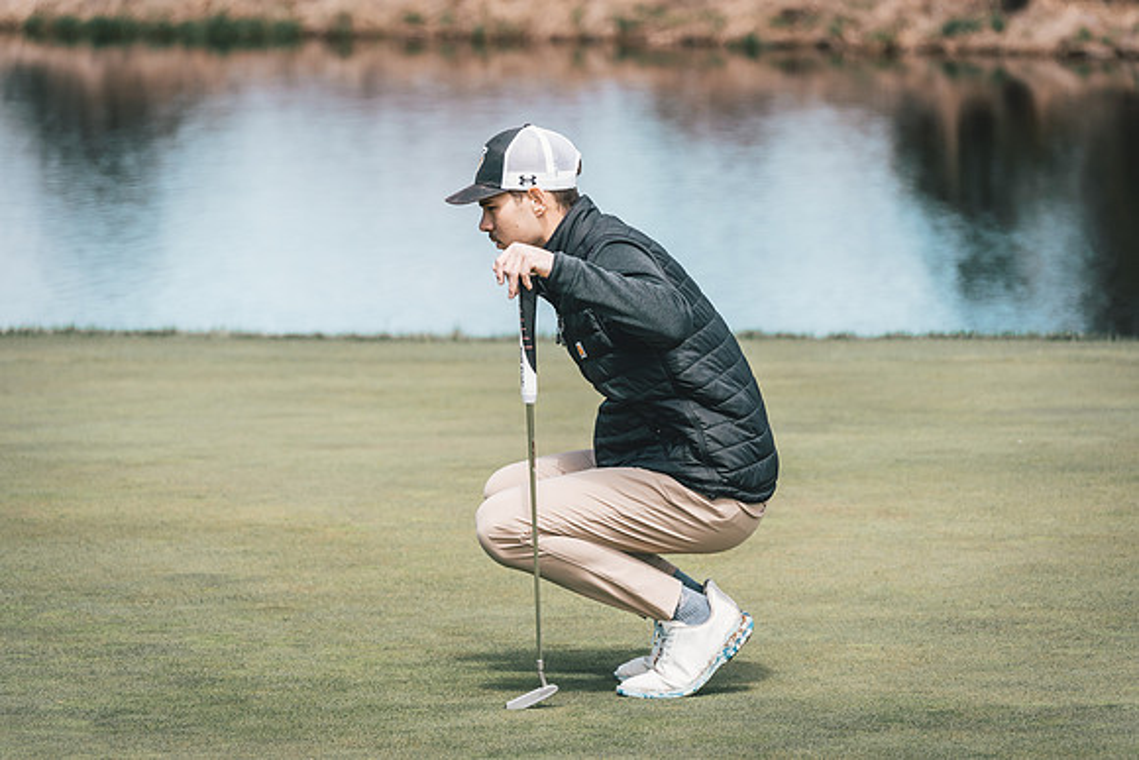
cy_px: 380
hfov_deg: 7.9
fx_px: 8209
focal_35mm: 259
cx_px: 570
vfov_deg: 5.3
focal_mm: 250
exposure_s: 1/1250
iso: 640
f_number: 6.3
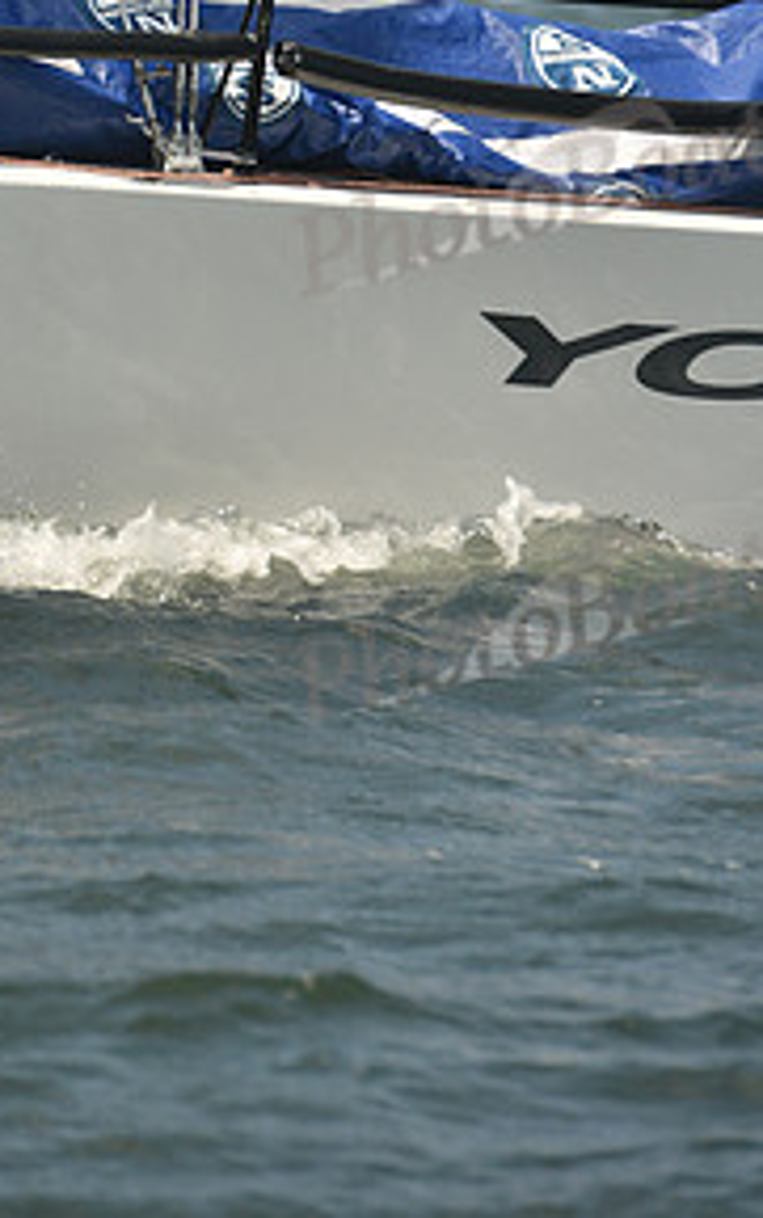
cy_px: 30
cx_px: 78
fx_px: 13587
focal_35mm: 409
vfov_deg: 5.1
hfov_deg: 3.2
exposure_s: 1/1000
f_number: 6.3
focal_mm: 200
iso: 320
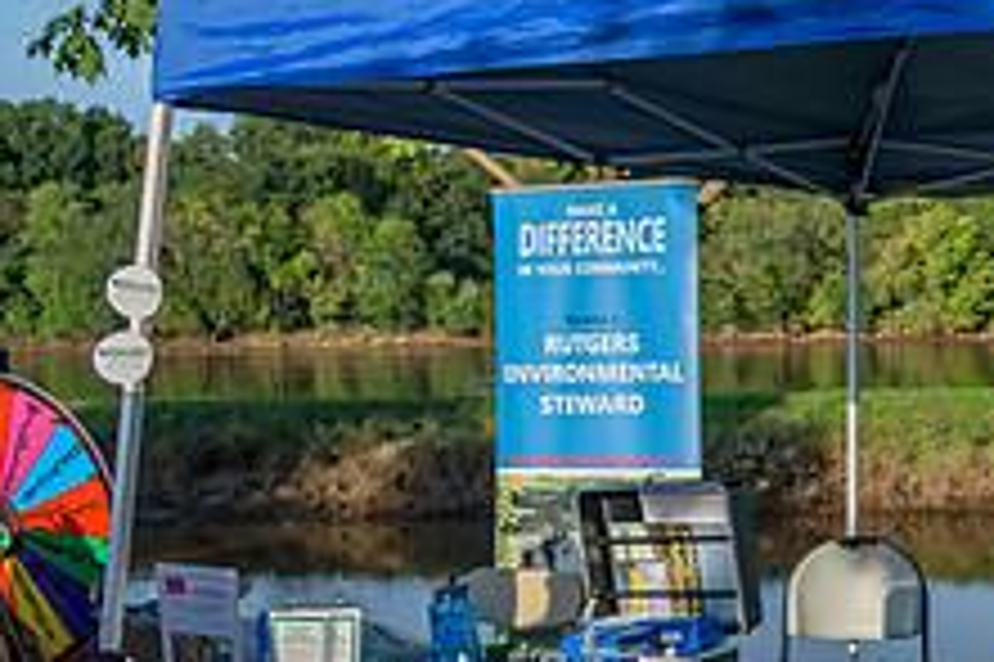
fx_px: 1738
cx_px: 1142
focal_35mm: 63
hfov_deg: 28.4
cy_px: 498
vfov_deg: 21.4
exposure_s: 1/200
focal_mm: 24
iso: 64
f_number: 4
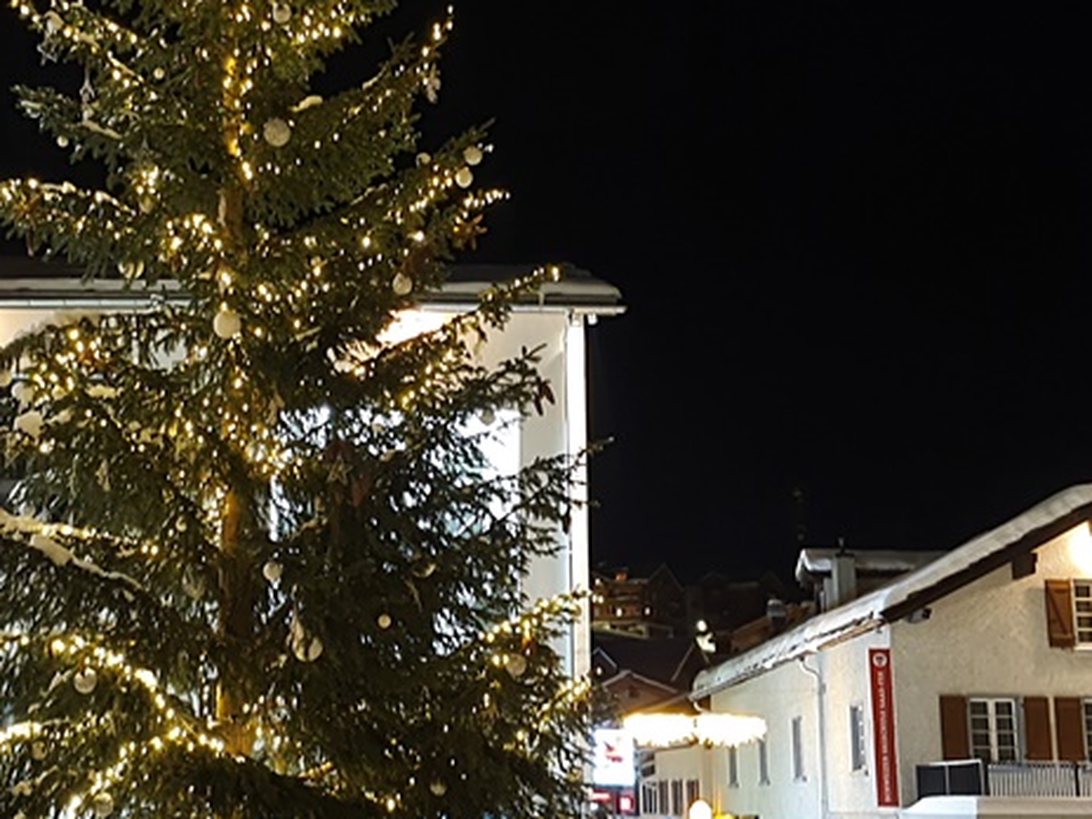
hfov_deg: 34.1
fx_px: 1767
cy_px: 410
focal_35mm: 56
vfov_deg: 26.1
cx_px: 393
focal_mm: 4.32
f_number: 1.7
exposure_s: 1/4
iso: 125
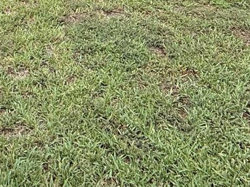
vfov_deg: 21.0
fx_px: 397
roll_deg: -0.6
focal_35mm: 55
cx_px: 50
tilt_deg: -5.7
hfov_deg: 33.9
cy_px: -119
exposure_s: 1/99
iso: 80
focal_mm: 2.22
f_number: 2.2
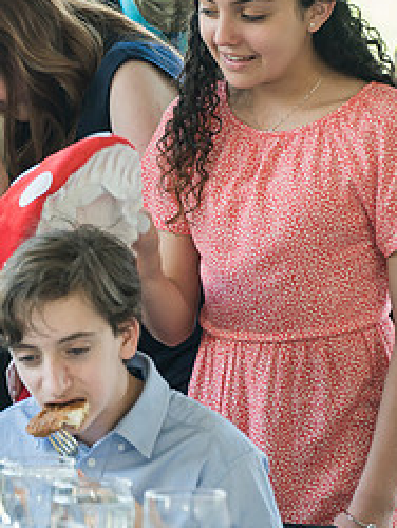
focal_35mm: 314
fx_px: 4793
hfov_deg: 4.7
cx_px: 55
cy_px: 244
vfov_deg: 6.3
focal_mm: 141
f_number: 5.6
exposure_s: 1/160
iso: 800
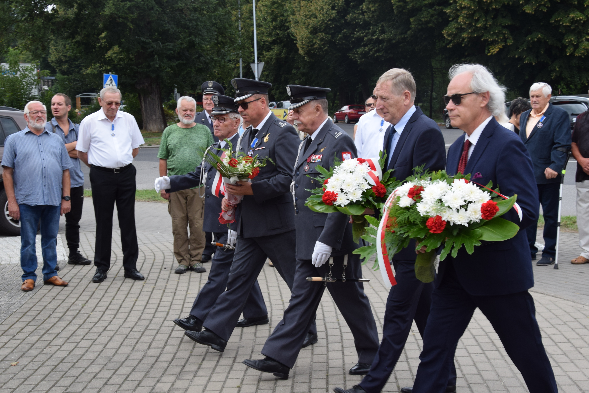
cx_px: 285
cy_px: 220
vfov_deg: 22.6
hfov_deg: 33.4
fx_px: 982
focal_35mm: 60
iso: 400
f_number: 10
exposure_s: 1/160
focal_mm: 34
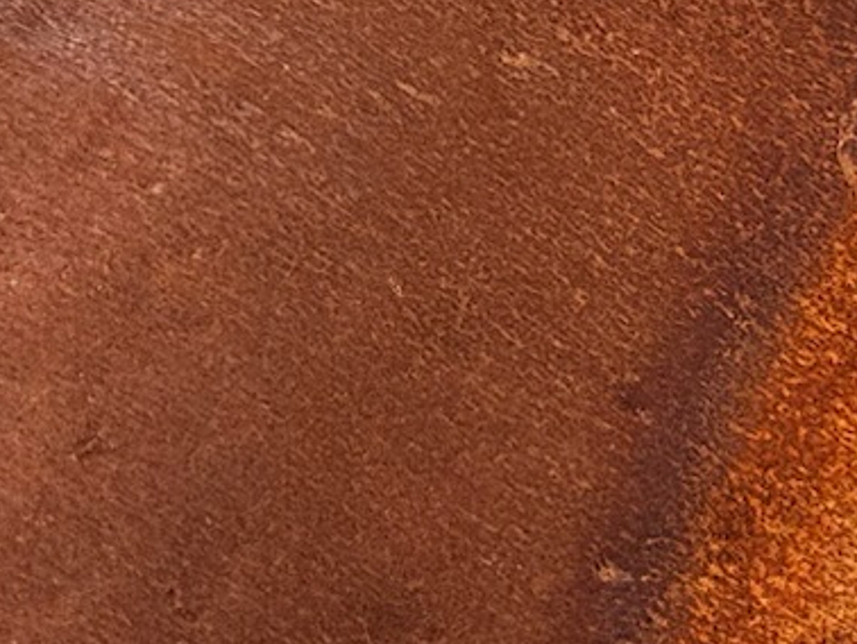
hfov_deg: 13.6
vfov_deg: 11.3
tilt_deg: -37.2
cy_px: -7
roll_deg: +3.5
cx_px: 1546
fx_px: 3220
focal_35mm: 130
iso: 80
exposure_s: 1/513
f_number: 1.78
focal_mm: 6.86
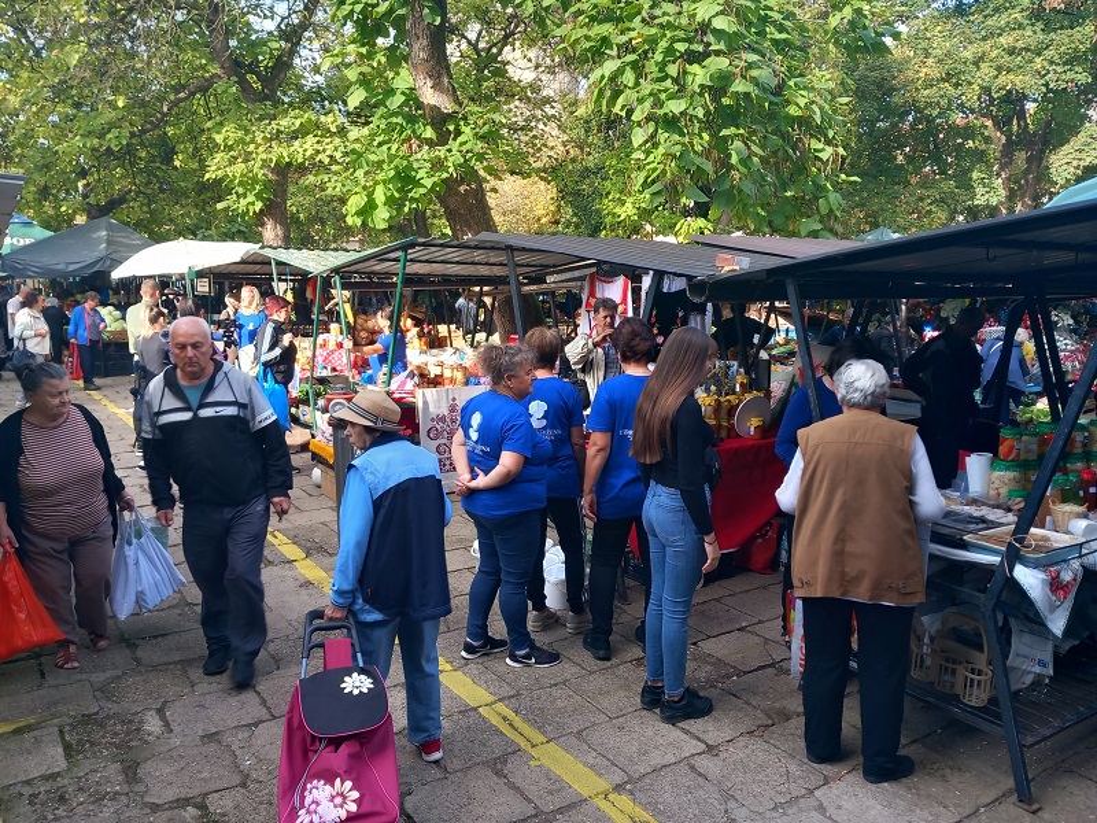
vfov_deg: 51.4
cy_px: 412
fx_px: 856
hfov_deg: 65.3
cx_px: 548
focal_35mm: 27
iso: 25
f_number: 1.8
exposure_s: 1/60
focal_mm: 4
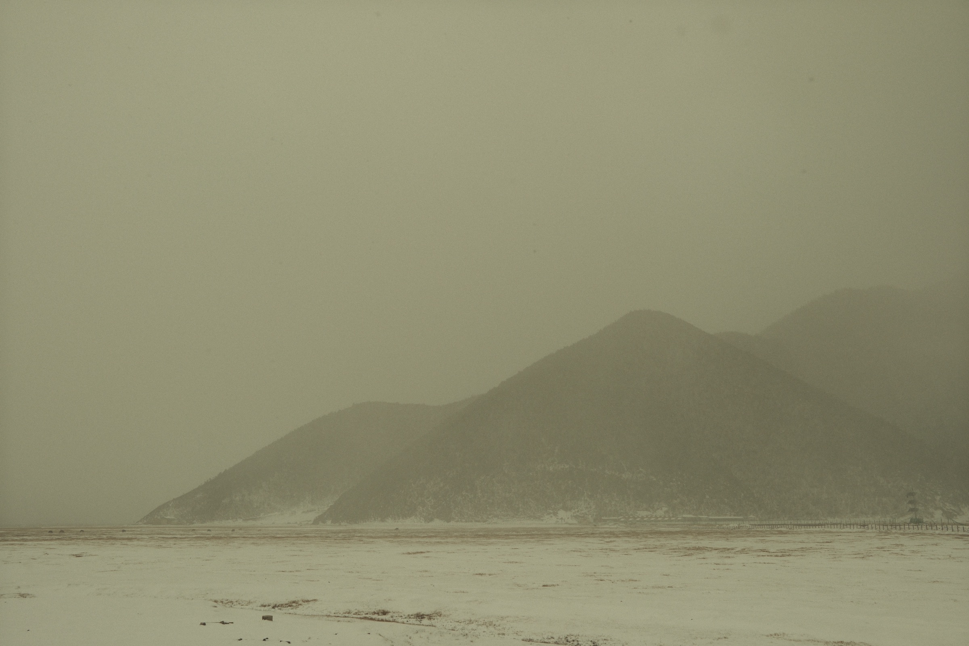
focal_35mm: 35
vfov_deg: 37.9
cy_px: 323
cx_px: 484
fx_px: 942
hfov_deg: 54.4
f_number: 7.1
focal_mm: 23
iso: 500
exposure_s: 1/3000
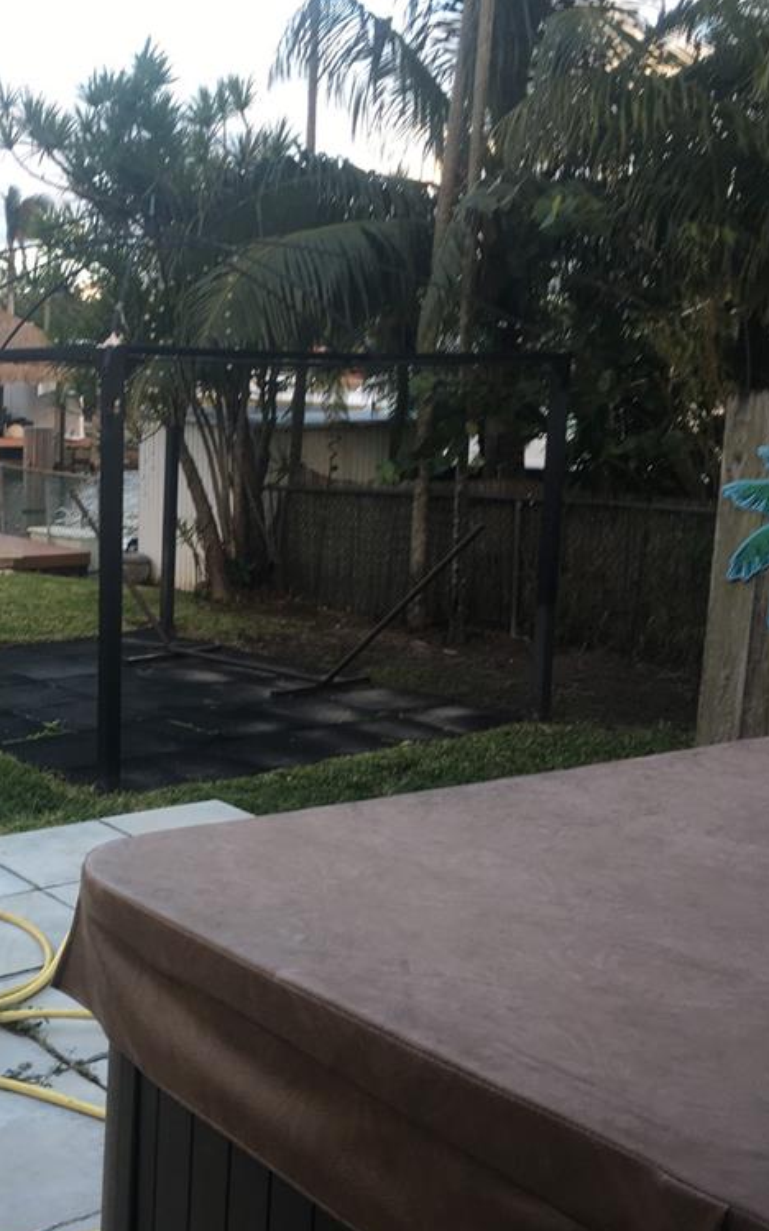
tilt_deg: -5.9
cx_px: 118
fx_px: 1409
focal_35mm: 42
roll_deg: -2.2
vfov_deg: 47.2
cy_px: 616
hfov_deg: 29.6
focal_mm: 4.15
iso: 32
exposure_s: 1/60
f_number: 2.2
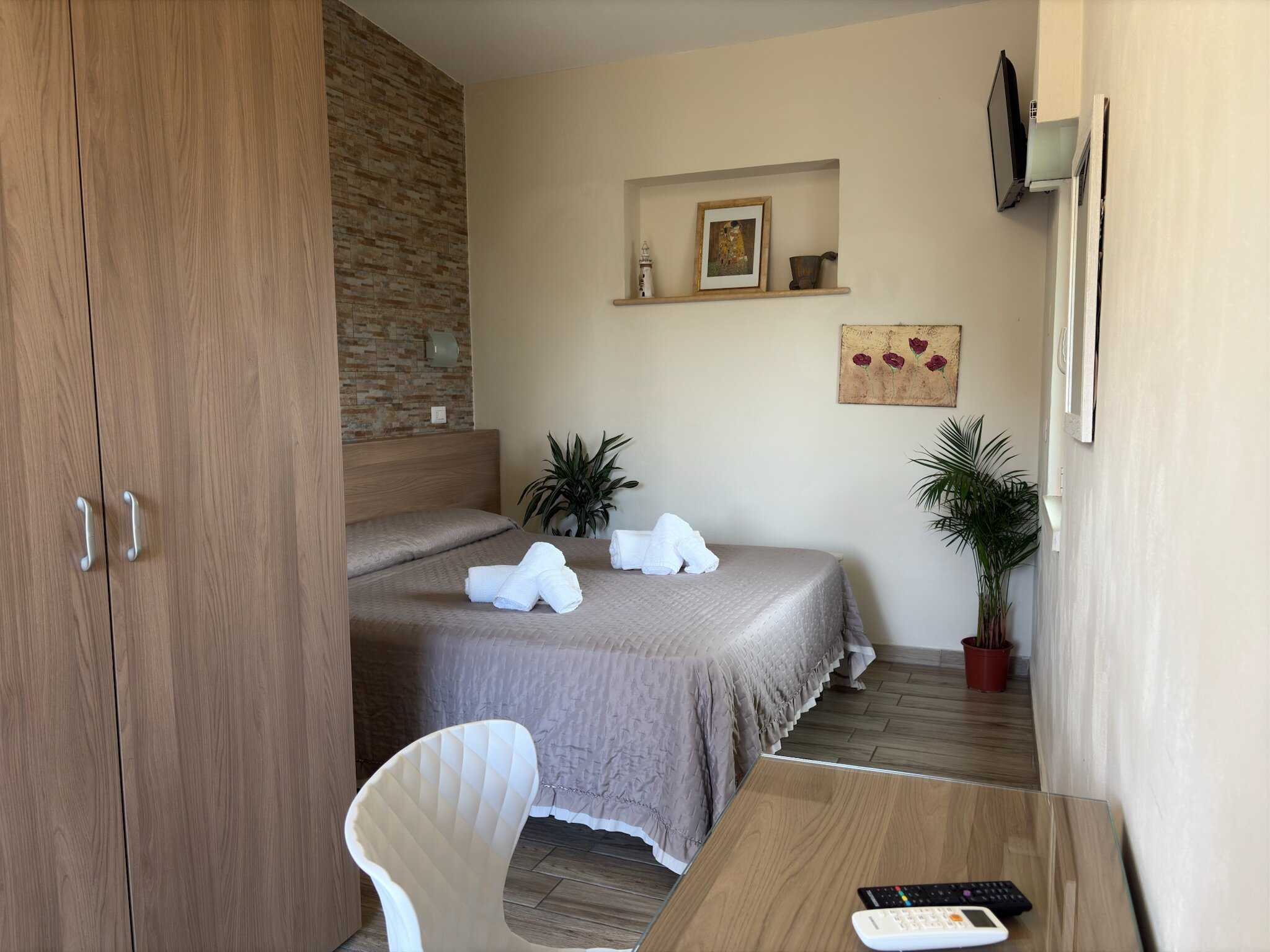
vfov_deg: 53.1
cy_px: 476
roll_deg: +1.3
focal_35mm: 26
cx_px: 635
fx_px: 954
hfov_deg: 67.3
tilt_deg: -5.7
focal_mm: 5.96
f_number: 1.6
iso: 80
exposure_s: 1/50
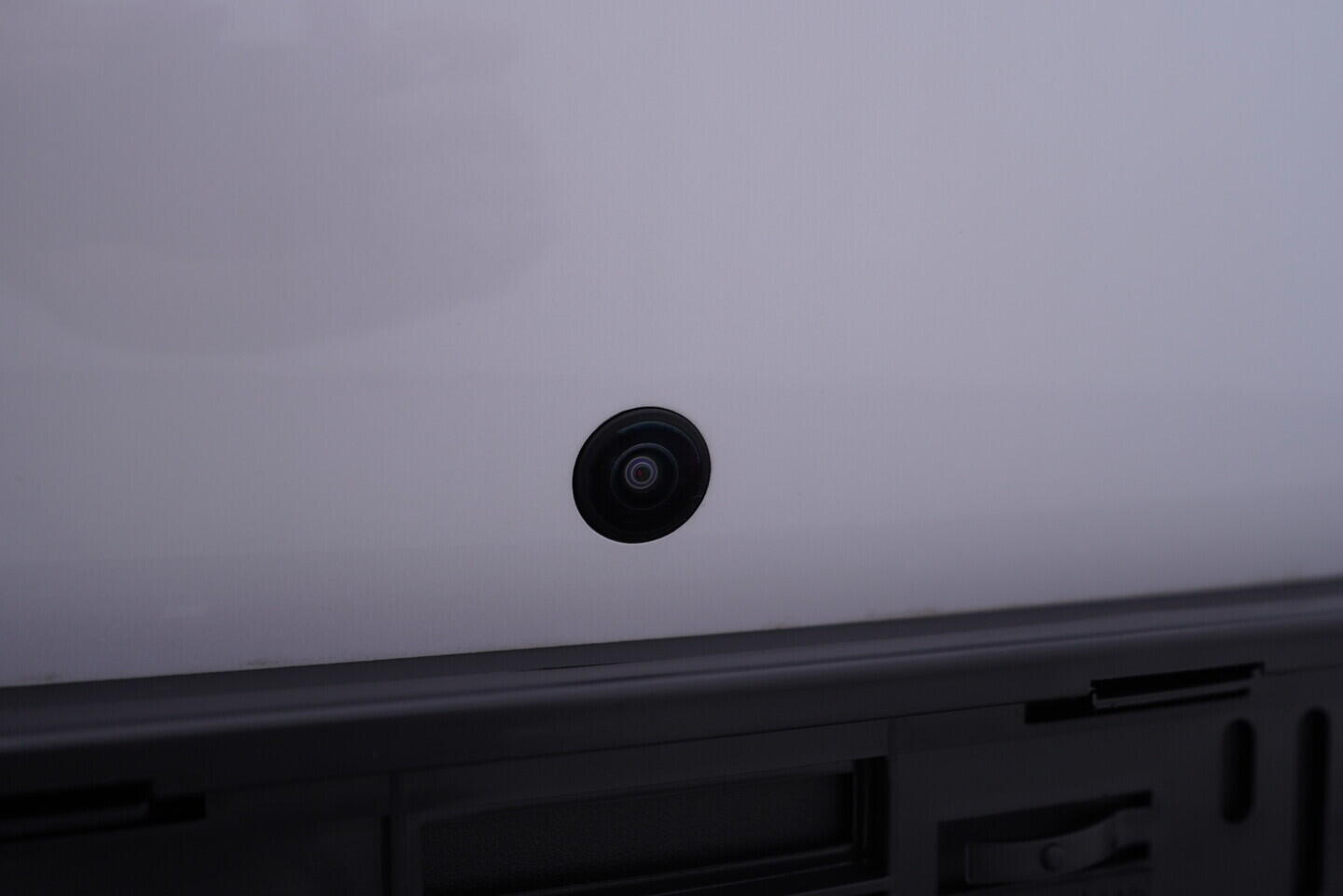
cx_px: 672
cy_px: 448
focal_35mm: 36
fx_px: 1343
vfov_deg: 36.9
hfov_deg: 53.1
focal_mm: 24
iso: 125
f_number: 4.5
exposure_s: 1/100
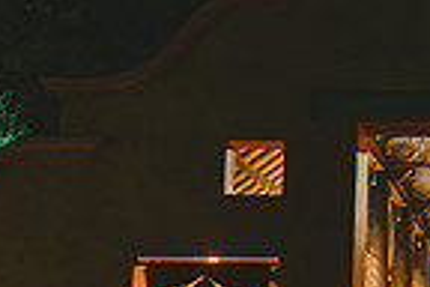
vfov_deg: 14.1
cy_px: 191
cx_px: 532
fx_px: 1159
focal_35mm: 97
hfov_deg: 19.6
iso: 2500
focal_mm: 24
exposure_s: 1/40
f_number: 2.8
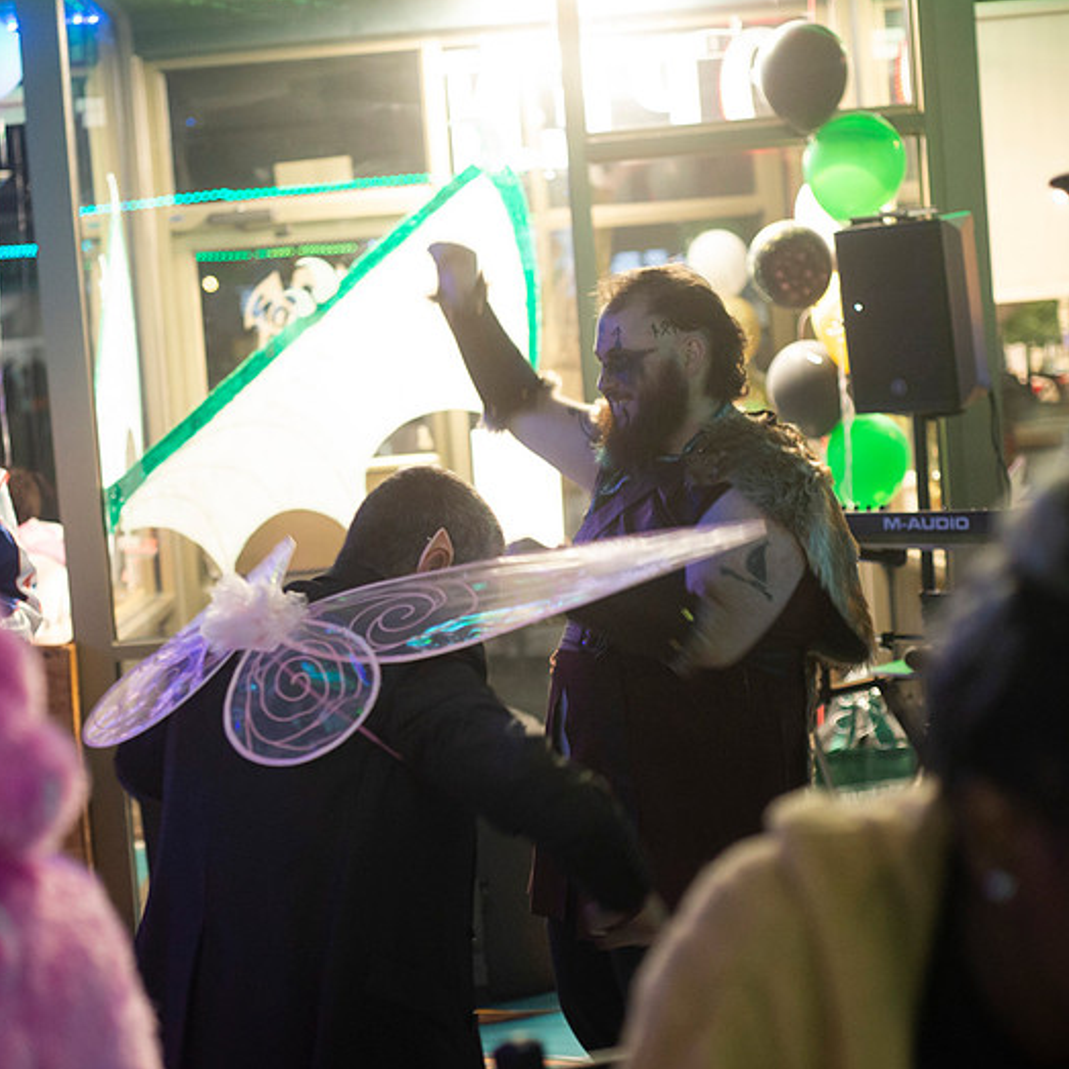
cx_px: 350
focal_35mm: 65
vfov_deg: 26.5
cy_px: 536
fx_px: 2271
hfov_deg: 26.3
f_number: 2.8
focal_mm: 50
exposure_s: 1/60
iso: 3200
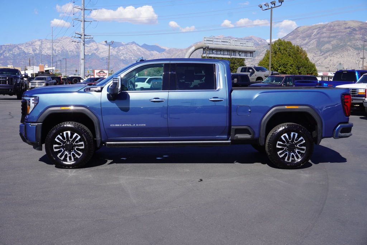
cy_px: 122
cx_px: 184
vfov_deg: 33.1
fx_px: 413
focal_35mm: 40
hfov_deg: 47.9
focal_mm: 27
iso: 100
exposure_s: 1/125
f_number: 11
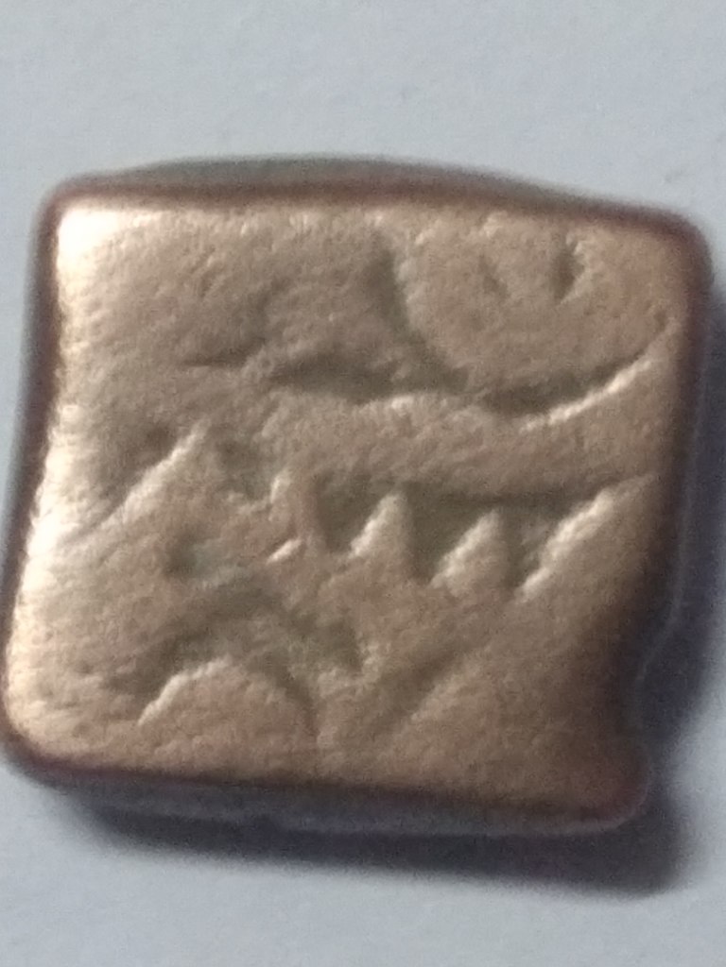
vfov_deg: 79.0
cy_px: 484
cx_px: 363
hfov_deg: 63.4
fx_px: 587
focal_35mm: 21
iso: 800
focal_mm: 3.57
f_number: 2
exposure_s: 1/14
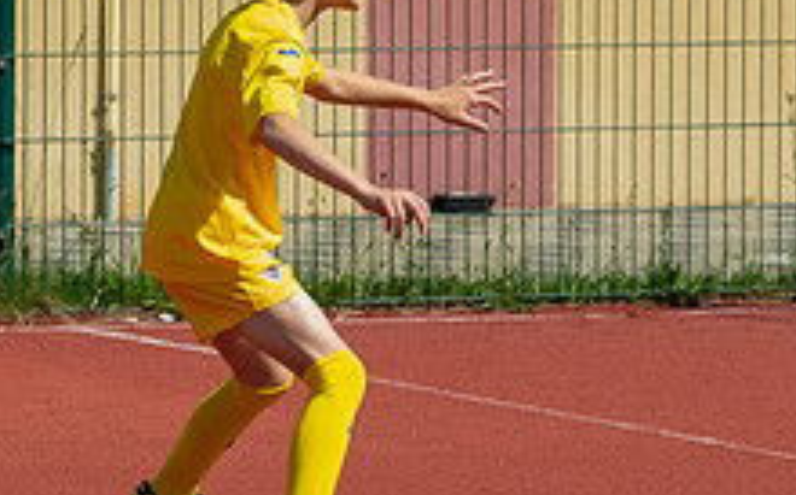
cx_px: 283
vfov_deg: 3.4
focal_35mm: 386
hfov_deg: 5.4
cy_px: 92
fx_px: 8365
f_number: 5
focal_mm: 100
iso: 320
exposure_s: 1/1000
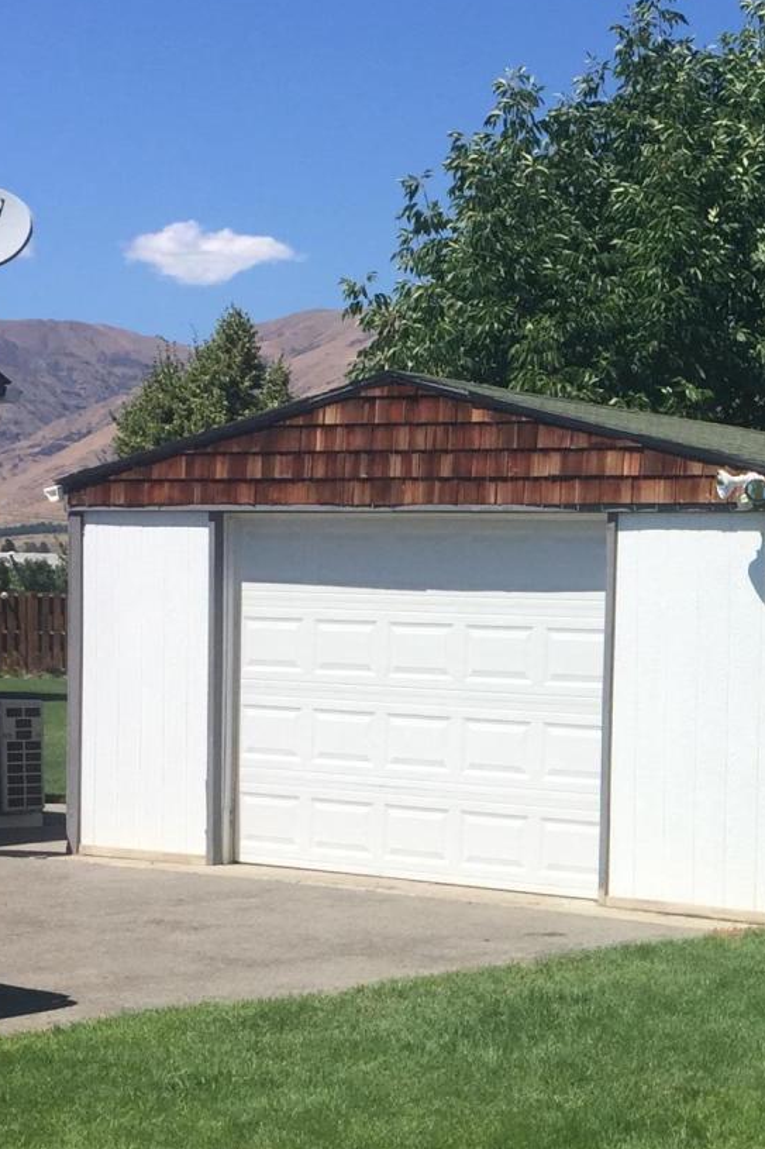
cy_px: 849
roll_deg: -1.4
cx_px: 974
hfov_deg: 17.4
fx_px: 2360
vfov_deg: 27.0
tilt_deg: -3.6
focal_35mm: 74
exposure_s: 1/1721
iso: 32
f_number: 2.2
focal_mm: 4.15
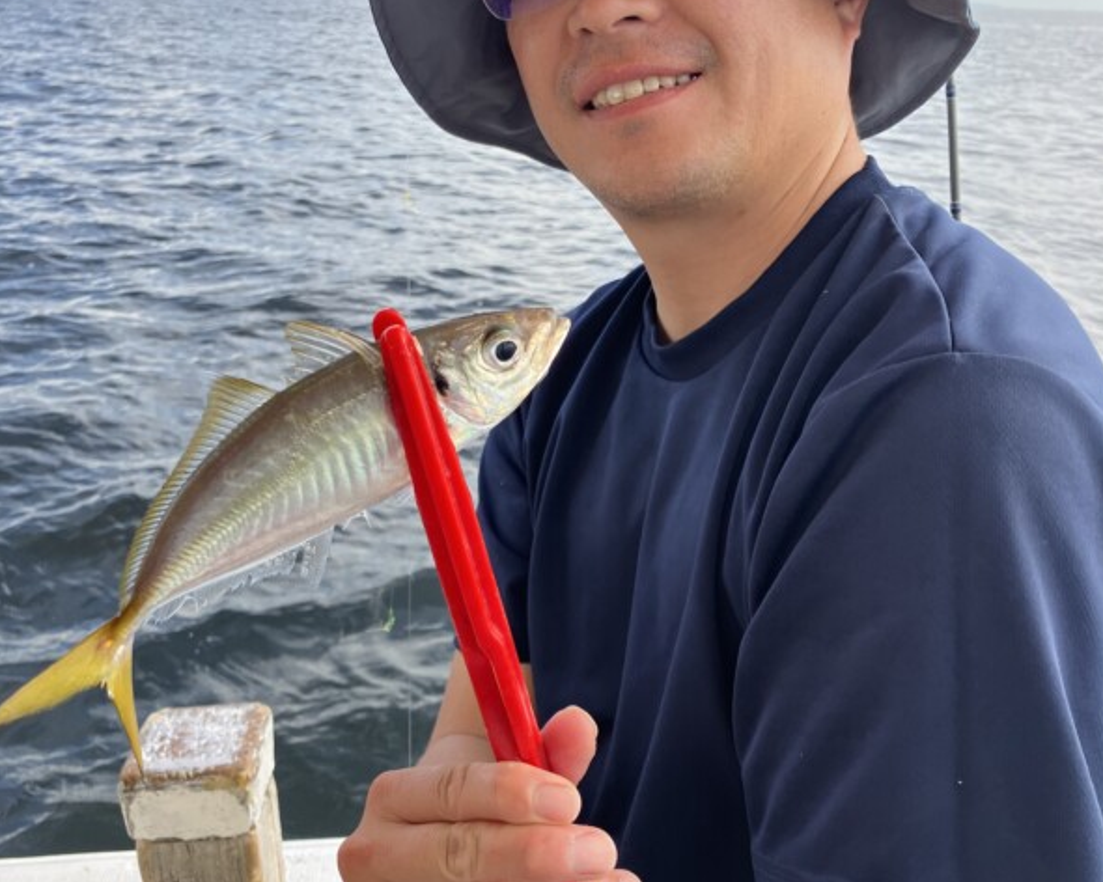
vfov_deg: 40.1
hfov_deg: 49.1
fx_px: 1208
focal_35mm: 37
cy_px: 408
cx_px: 552
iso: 32
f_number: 1.8
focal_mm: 3.99
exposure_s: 1/305
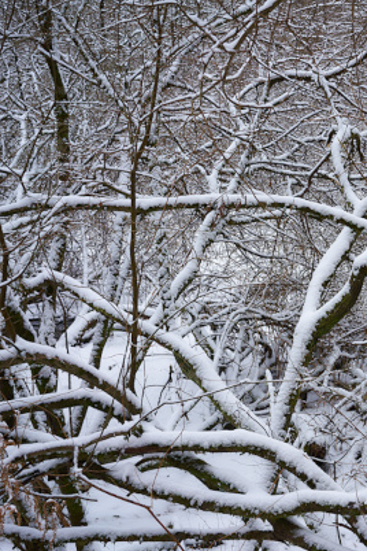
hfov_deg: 21.7
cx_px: 338
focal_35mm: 61
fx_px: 933
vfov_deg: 32.9
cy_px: 302
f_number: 8
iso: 200
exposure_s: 1/60
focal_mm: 35
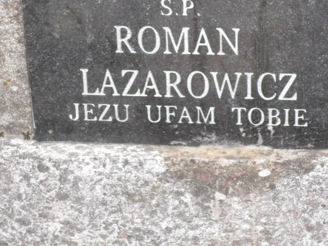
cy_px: 87
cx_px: 193
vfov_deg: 10.2
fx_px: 1374
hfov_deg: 13.6
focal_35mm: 145
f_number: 3.9
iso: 120
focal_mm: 13.2
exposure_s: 1/60
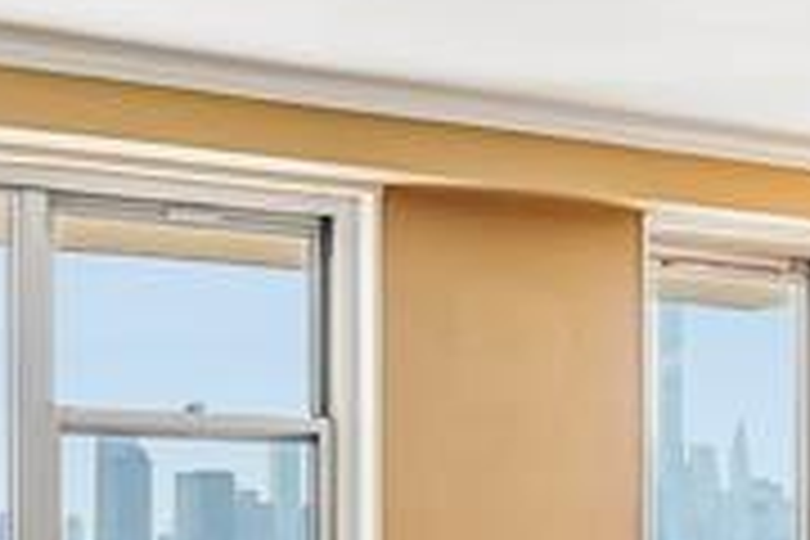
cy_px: 603
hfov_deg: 22.0
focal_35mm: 91
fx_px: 2047
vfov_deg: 14.6
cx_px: 698
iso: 100
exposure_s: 1/40
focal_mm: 16
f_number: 8
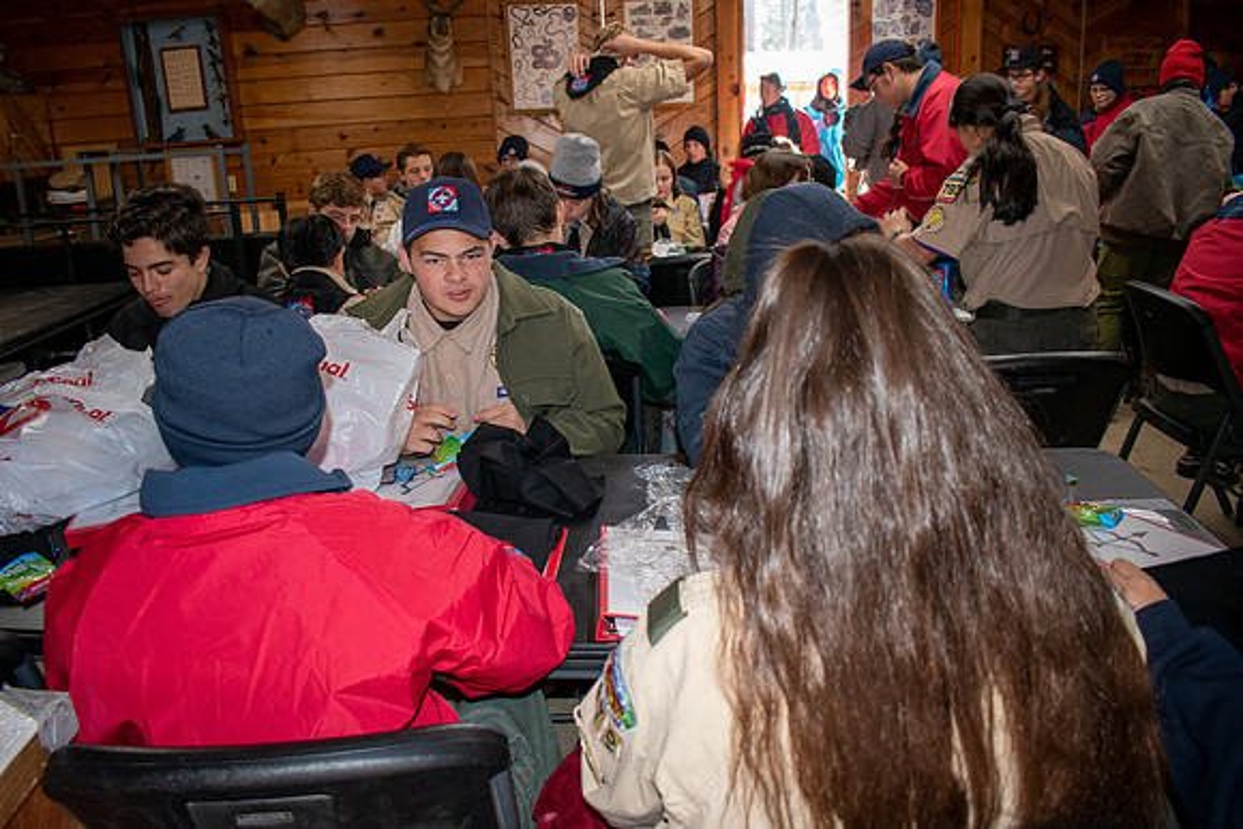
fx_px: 932
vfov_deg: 48.0
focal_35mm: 27
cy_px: 414
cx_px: 622
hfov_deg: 67.4
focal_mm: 18
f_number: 3.5
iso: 200
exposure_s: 1/30
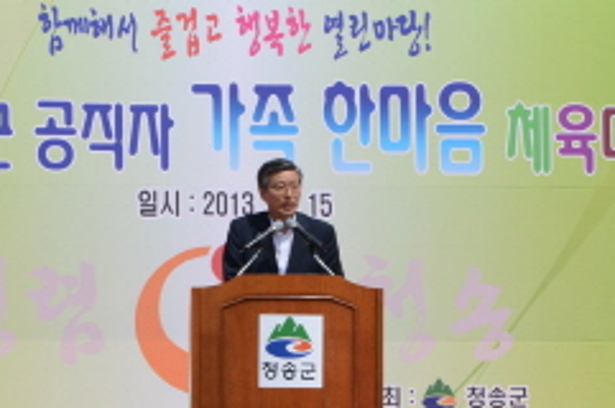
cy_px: 240
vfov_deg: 8.0
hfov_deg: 12.0
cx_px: 276
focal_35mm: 171
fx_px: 2917
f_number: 10
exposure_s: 1/400
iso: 200
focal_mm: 50
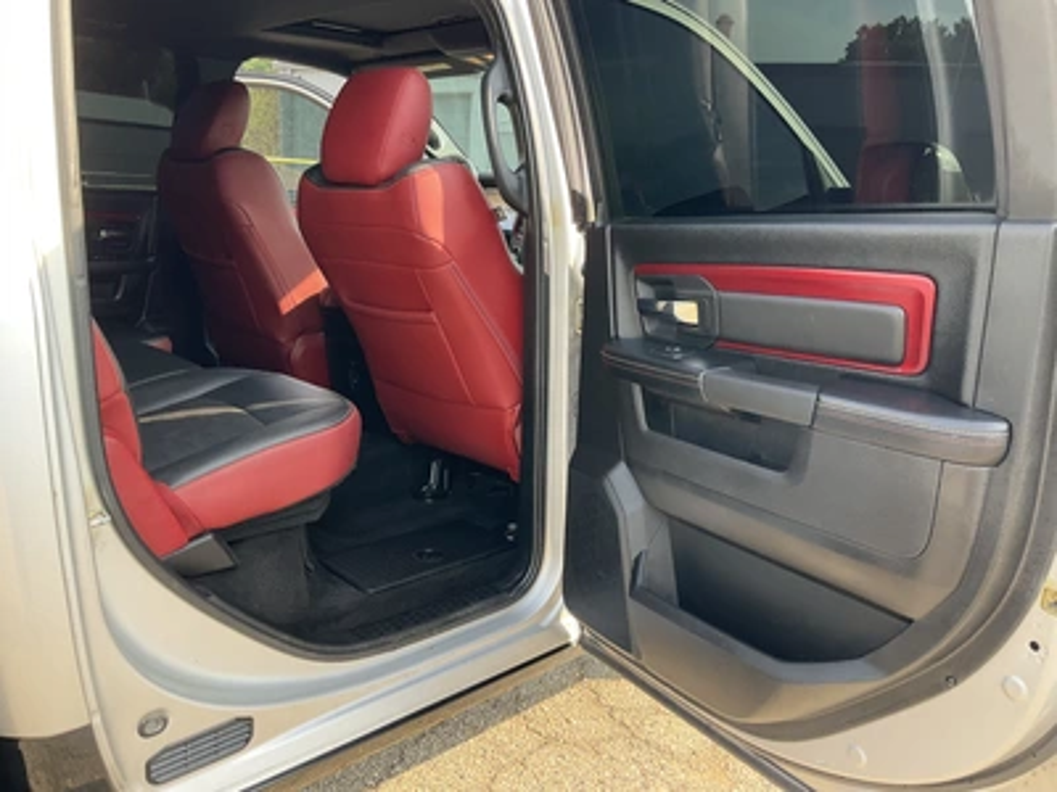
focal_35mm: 29
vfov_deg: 48.2
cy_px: 396
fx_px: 886
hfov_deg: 61.7
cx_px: 528
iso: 32
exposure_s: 1/151
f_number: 1.8
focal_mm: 3
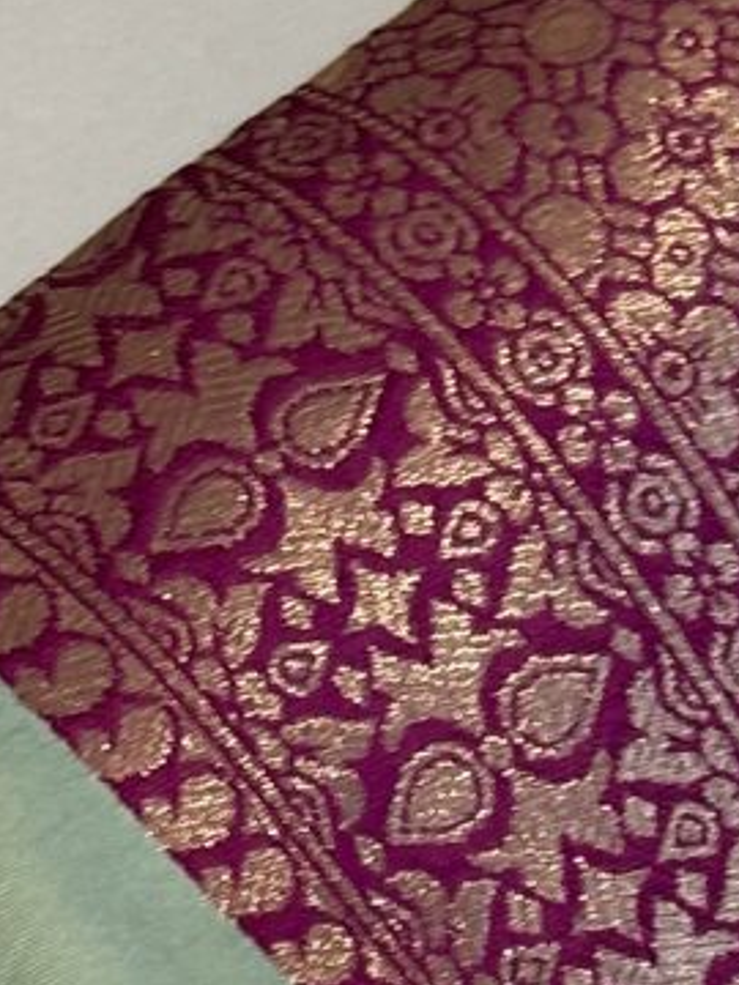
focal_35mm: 185
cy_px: 2435
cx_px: 846
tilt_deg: -66.8
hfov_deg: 8.0
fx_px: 5266
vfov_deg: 9.4
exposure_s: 1/50
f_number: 1.5
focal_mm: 5.7
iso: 80
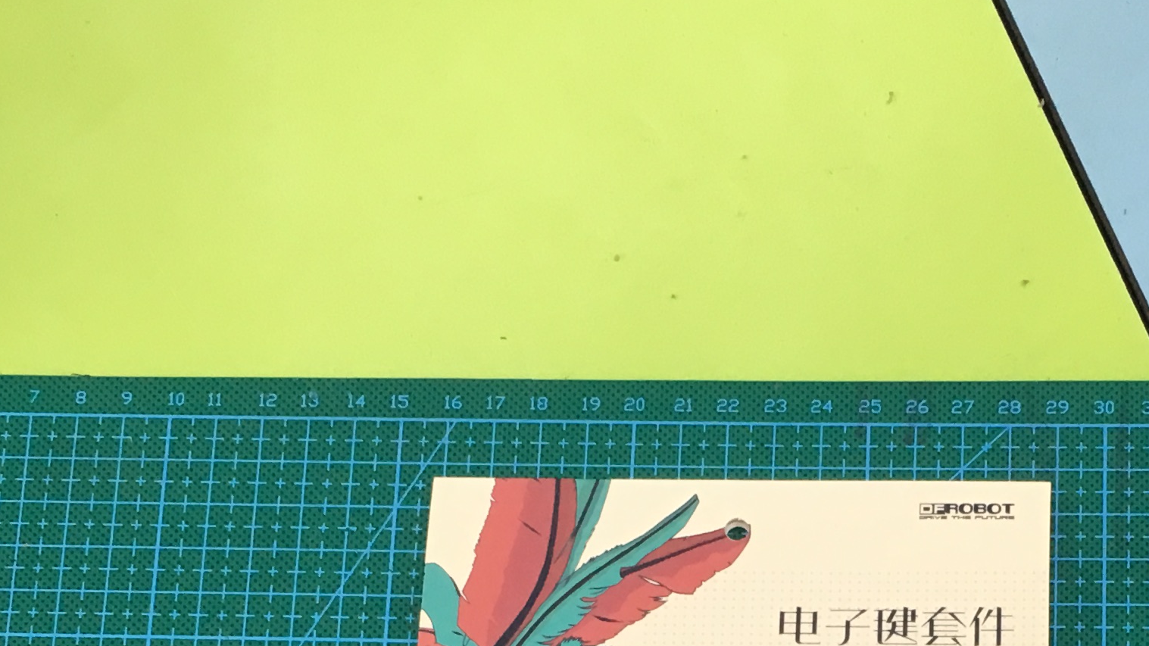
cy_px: 882
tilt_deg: -74.2
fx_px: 2559
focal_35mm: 84
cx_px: 829
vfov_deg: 13.8
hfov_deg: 25.1
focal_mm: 4.15
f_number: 2.2
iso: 50
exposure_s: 1/33
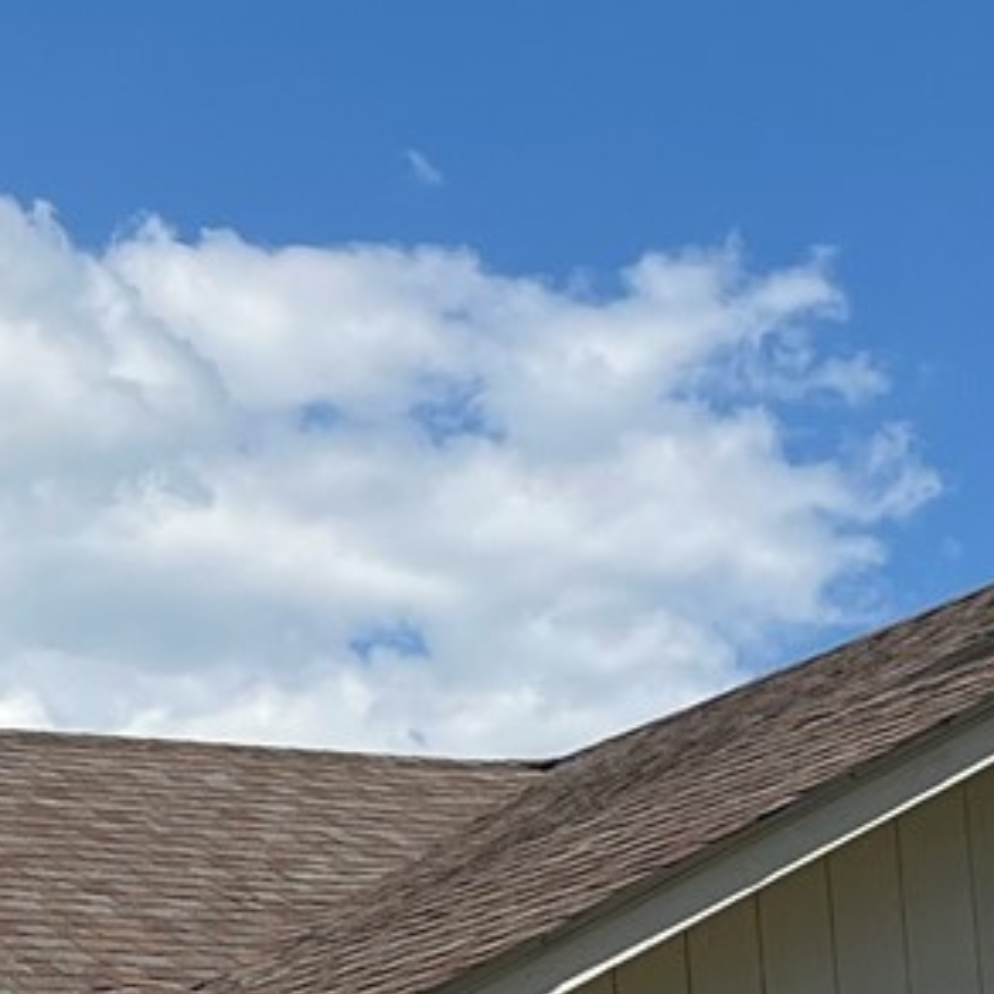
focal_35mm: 151
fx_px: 4906
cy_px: 616
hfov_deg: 11.3
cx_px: -327
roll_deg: +1.7
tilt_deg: +14.1
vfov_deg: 11.6
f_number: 1.6
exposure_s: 1/4854
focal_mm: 5.1
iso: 50
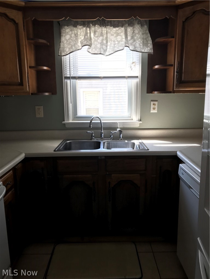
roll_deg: +1.7
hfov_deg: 49.7
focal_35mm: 28
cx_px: 105
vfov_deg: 63.4
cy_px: 140
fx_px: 226
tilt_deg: -11.1
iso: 25
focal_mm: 3.99
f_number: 1.8
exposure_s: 1/60
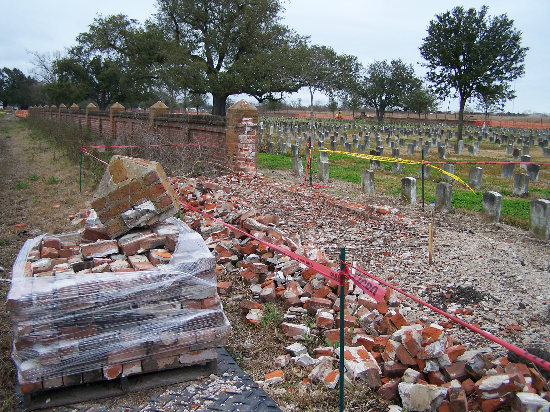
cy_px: 205
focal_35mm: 39
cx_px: 276
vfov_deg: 36.8
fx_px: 620
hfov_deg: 47.9
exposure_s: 1/200
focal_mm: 6.3
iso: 80
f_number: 2.8
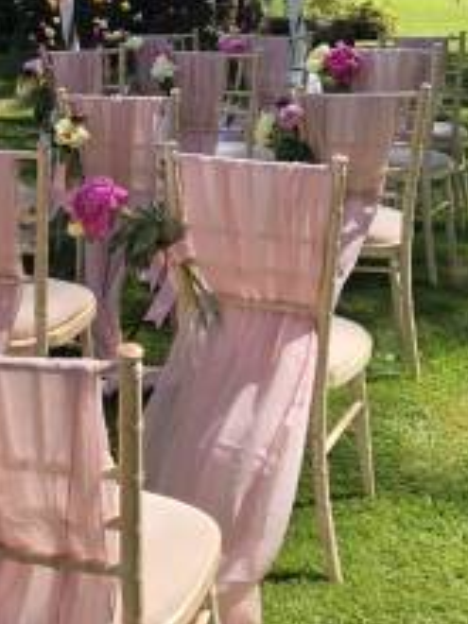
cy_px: 130
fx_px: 1100
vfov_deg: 30.9
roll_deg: +0.5
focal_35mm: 61
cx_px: 48
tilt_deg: -9.7
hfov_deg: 23.4
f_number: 1.8
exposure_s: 1/842
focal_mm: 3.99
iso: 20
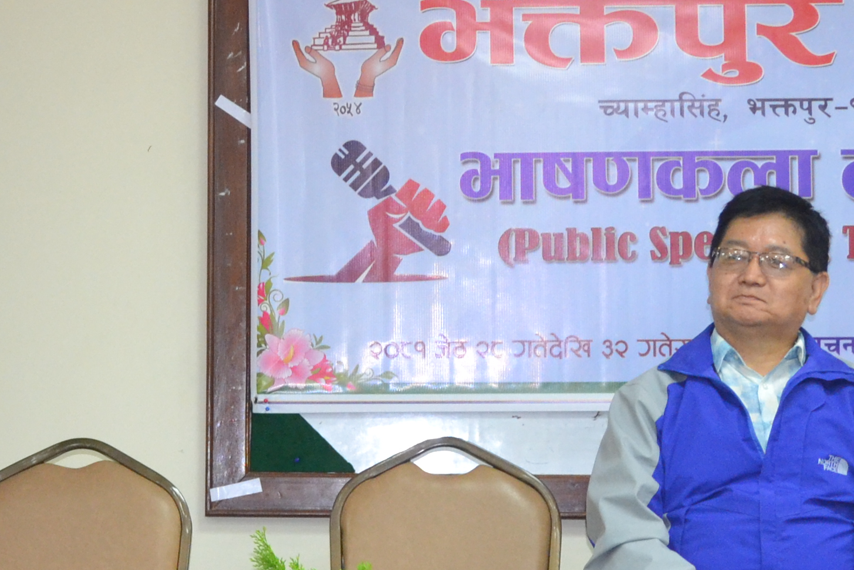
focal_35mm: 114
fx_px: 2704
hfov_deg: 17.8
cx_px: 150
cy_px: 335
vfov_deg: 12.0
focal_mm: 24
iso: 1400
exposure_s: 1/60
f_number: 3.8
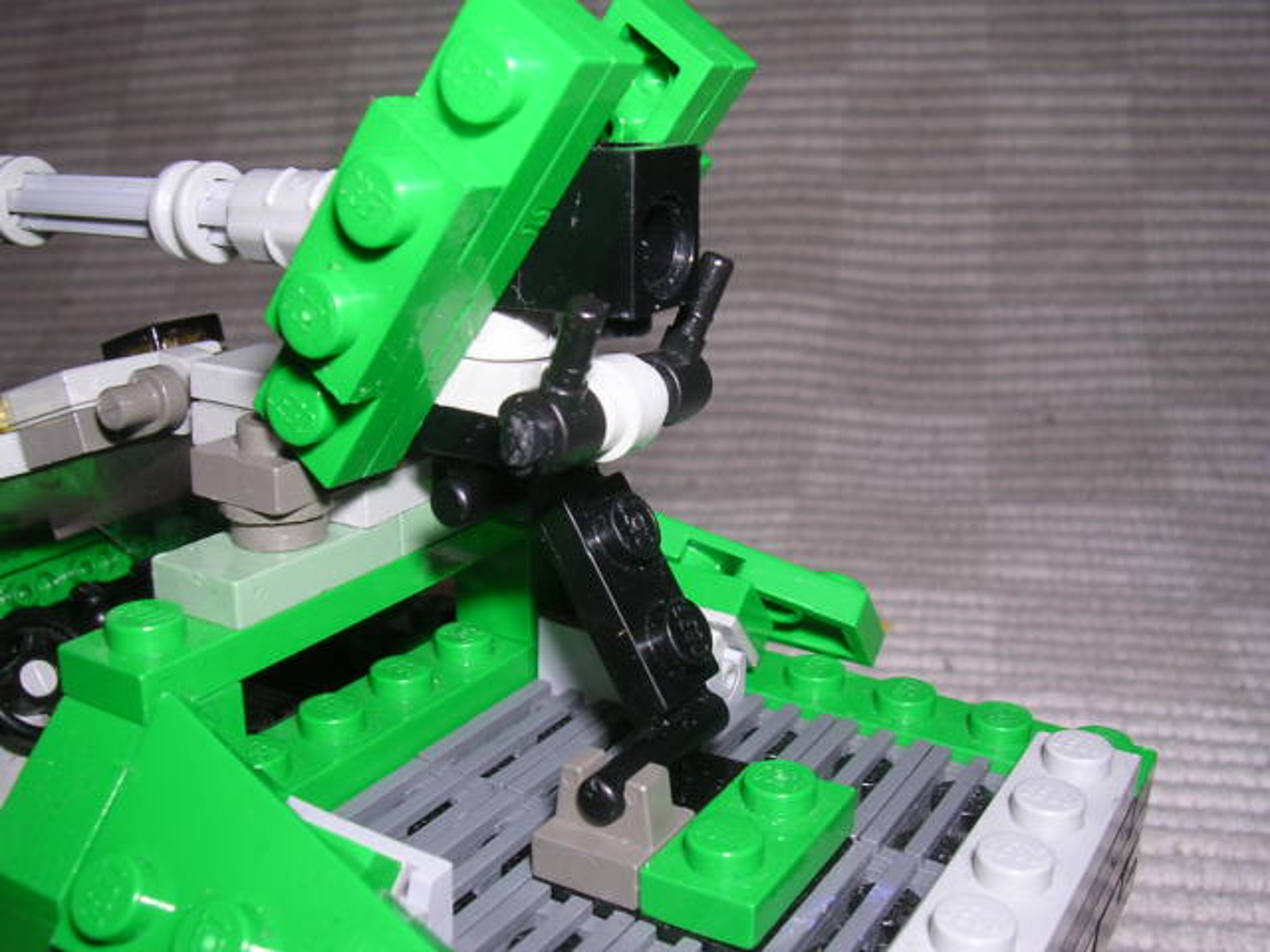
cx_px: 635
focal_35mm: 38
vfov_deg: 37.7
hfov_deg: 49.0
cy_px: 476
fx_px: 1394
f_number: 5.6
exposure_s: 1/60.1
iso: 100
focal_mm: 5.8
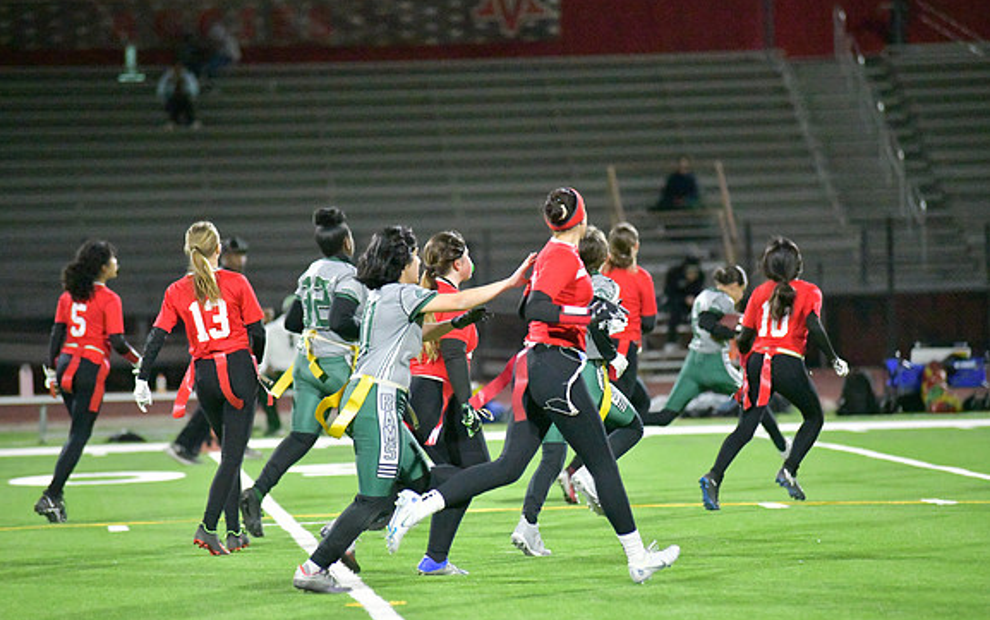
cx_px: 496
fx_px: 5533
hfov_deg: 10.2
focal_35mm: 205
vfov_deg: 6.4
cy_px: 327
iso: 25600
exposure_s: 1/2500
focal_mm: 200
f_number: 3.2
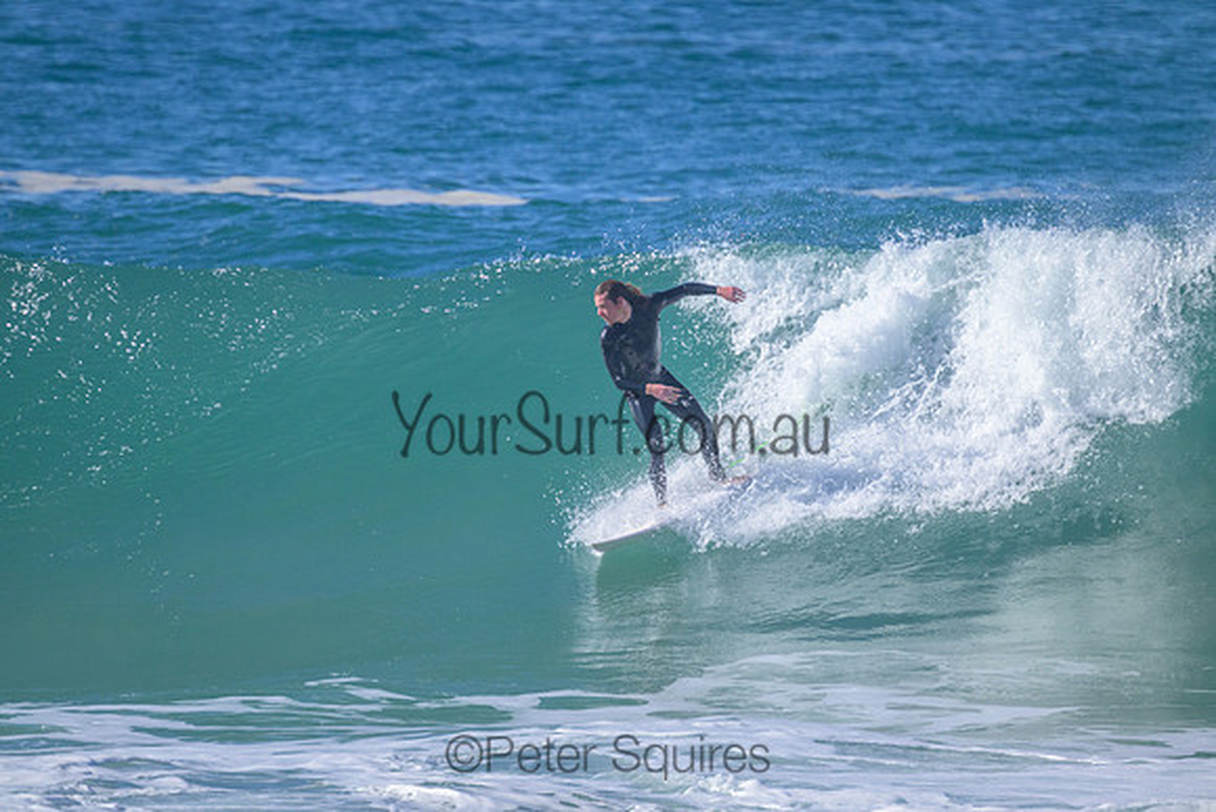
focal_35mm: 800
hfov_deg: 2.6
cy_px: 406
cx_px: 608
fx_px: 27027
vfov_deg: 1.7
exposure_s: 1/2000
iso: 1400
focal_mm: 800
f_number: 11
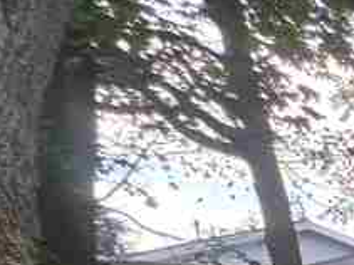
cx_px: 933
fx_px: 807
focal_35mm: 79
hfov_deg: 13.5
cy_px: 532
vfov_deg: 15.1
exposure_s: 1/120
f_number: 1.9
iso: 20
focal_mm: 2.2
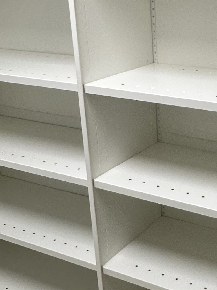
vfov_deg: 34.7
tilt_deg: -14.8
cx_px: 231
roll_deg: +0.8
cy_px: 106
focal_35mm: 55
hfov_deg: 24.9
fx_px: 460
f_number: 2.2
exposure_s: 1/100
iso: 125
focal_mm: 2.22
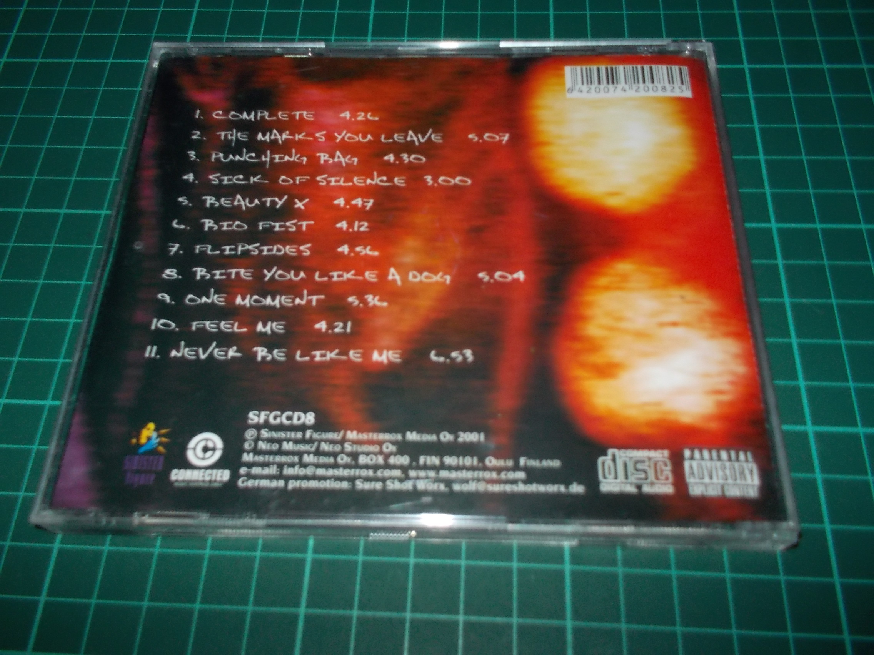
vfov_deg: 48.2
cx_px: 437
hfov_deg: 61.7
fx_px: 732
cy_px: 328
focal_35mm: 29
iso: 200
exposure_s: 1/30
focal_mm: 4.1
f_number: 3.3
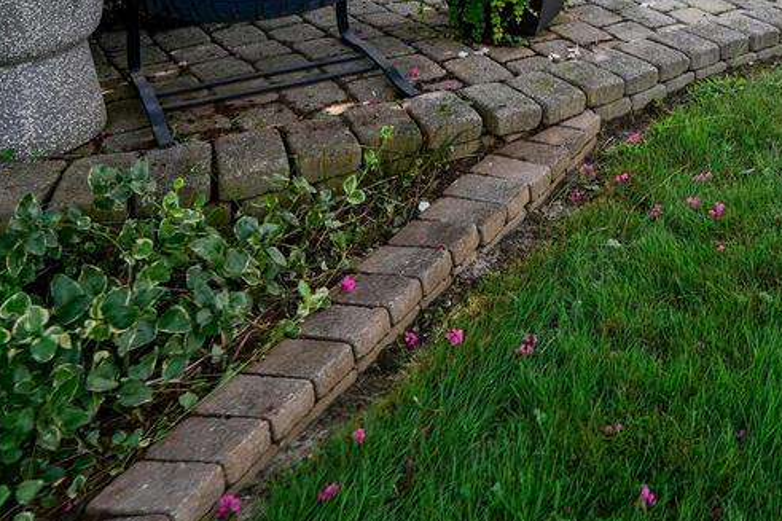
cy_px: -233
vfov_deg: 24.6
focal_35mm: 44
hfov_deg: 40.6
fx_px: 955
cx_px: 725
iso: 100
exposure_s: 1/160
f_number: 6.3
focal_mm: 10
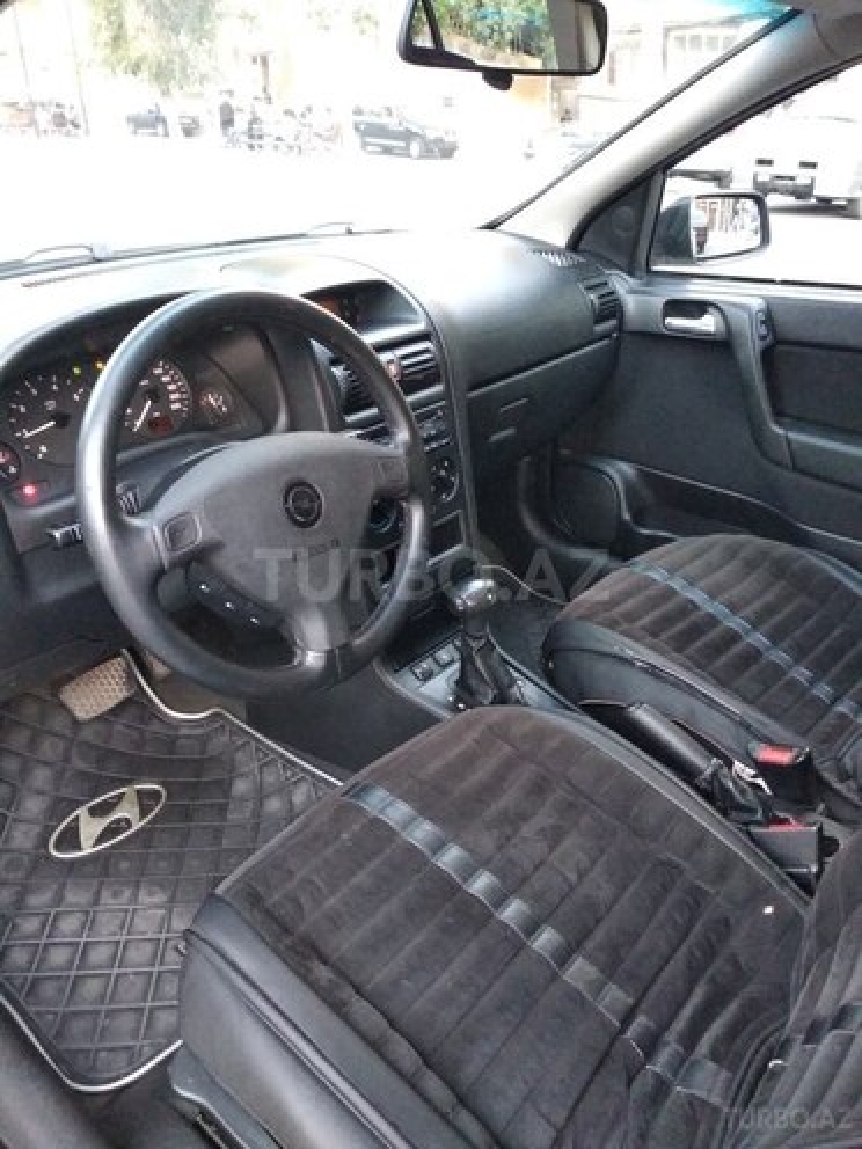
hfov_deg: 53.1
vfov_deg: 67.3
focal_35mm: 26
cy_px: 574
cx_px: 431
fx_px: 863
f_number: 2.2
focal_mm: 3.81
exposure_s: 1/20
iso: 1600
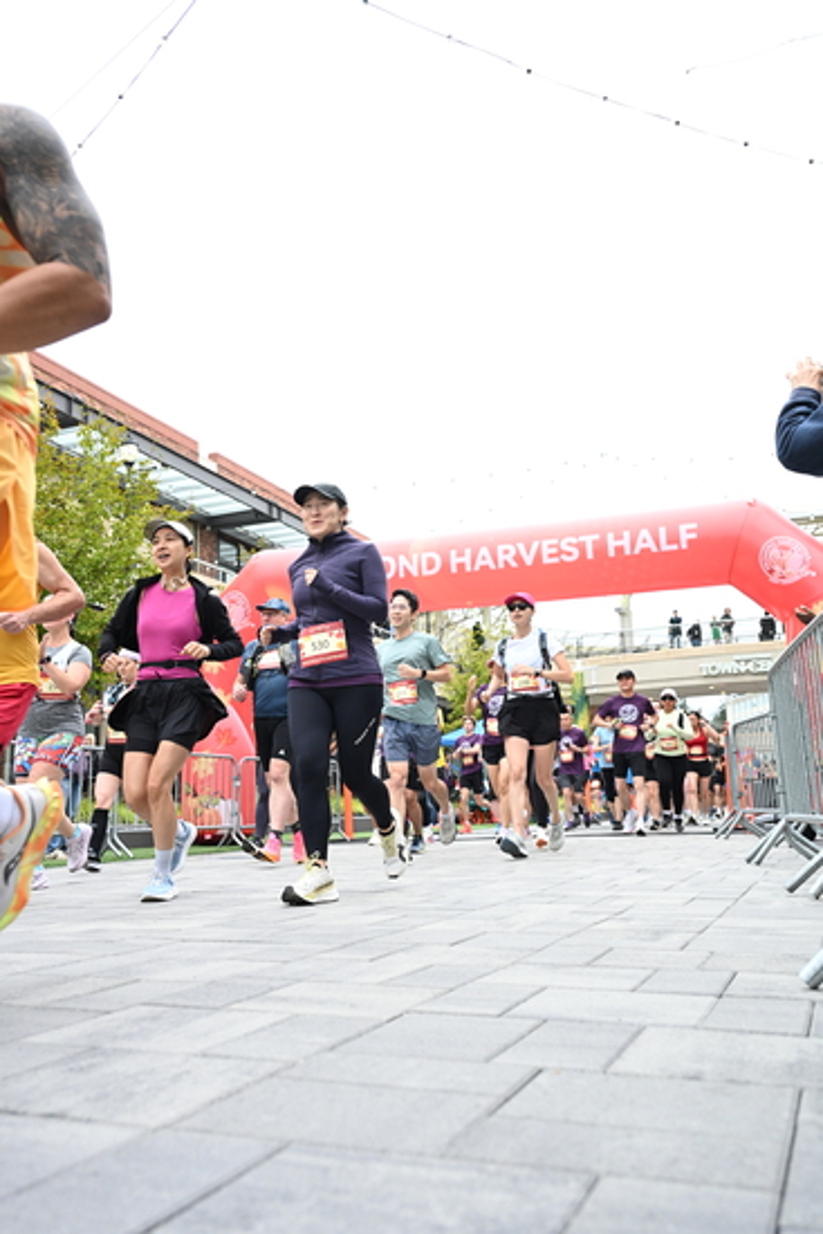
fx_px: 1062
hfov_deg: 42.3
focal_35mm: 31
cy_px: 617
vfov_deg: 60.3
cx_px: 412
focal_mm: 31
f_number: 4
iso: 2000
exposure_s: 1/640
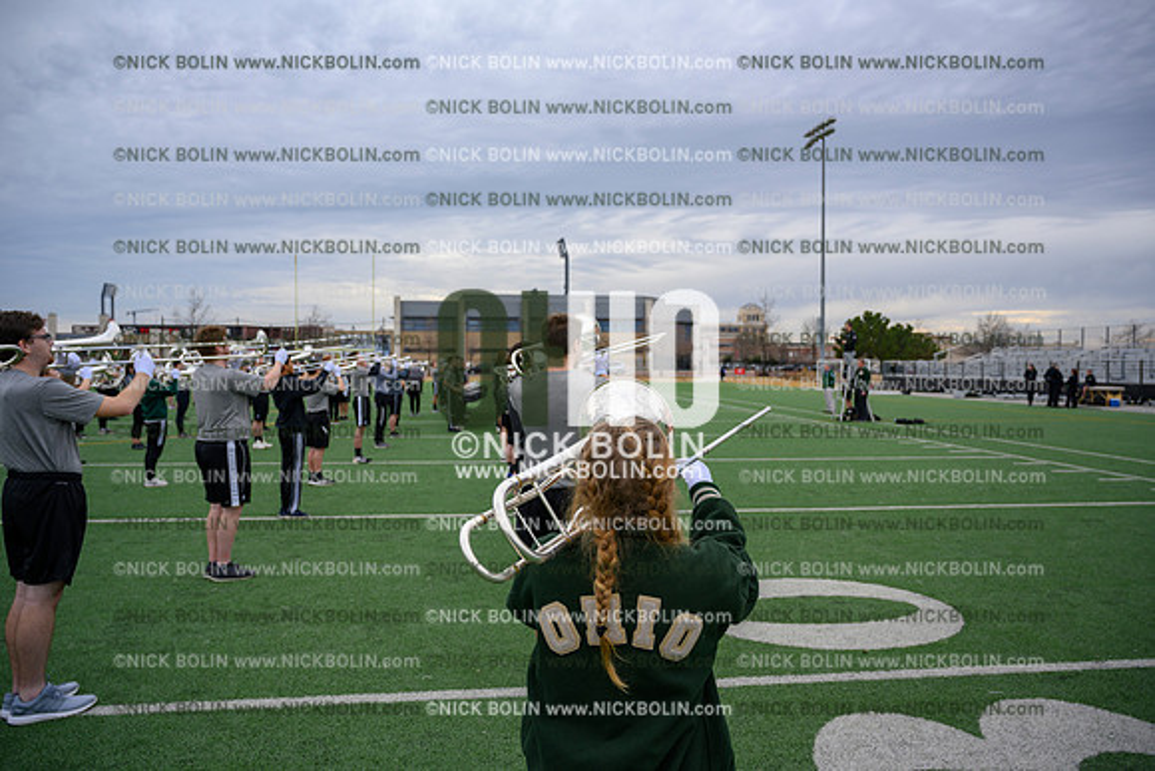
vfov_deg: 53.2
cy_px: 386
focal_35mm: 24
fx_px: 770
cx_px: 578
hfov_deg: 73.7
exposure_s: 1/640
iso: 100
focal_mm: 24
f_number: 4
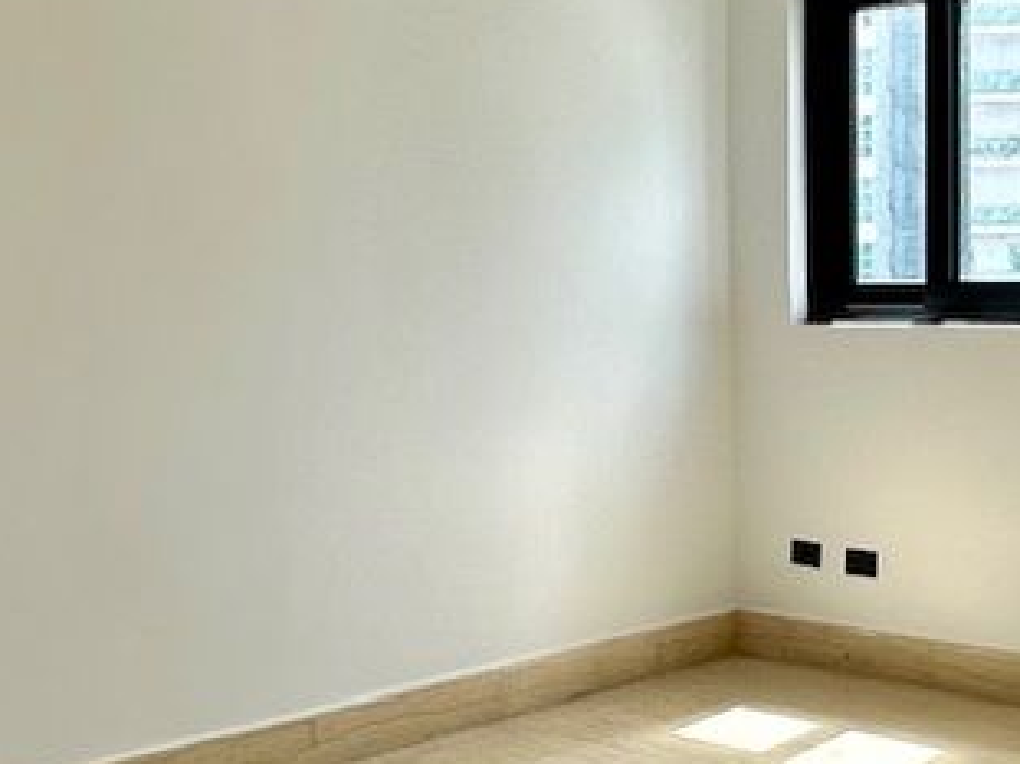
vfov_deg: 27.0
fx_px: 1591
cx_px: 849
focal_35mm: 54
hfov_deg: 34.2
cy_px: 436
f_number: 2.2
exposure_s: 1/347
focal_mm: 2.22
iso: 40
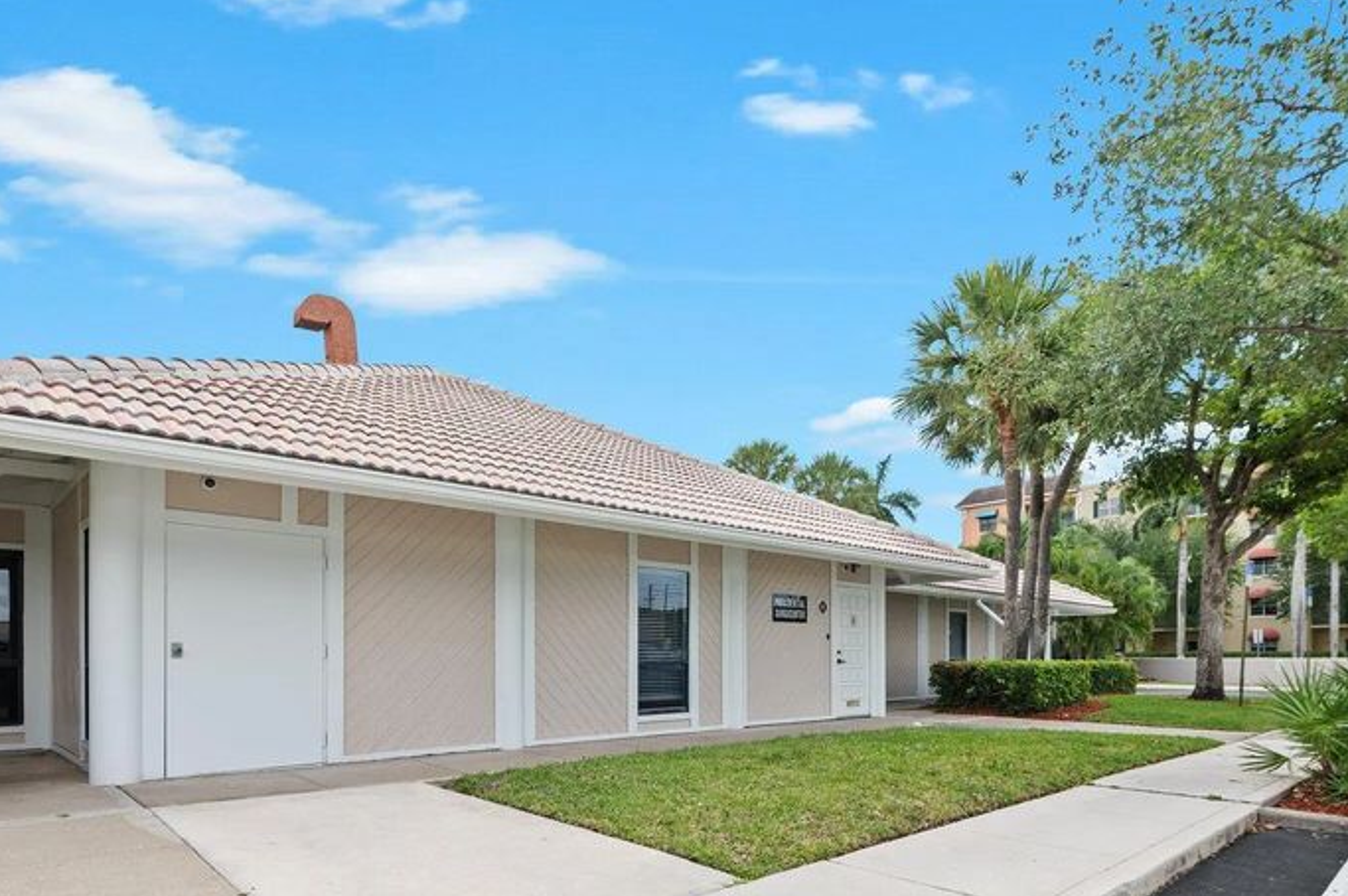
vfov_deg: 56.9
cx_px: 657
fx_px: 786
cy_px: 652
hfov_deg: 81.2
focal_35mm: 21
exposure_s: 1/200
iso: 200
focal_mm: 14
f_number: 8
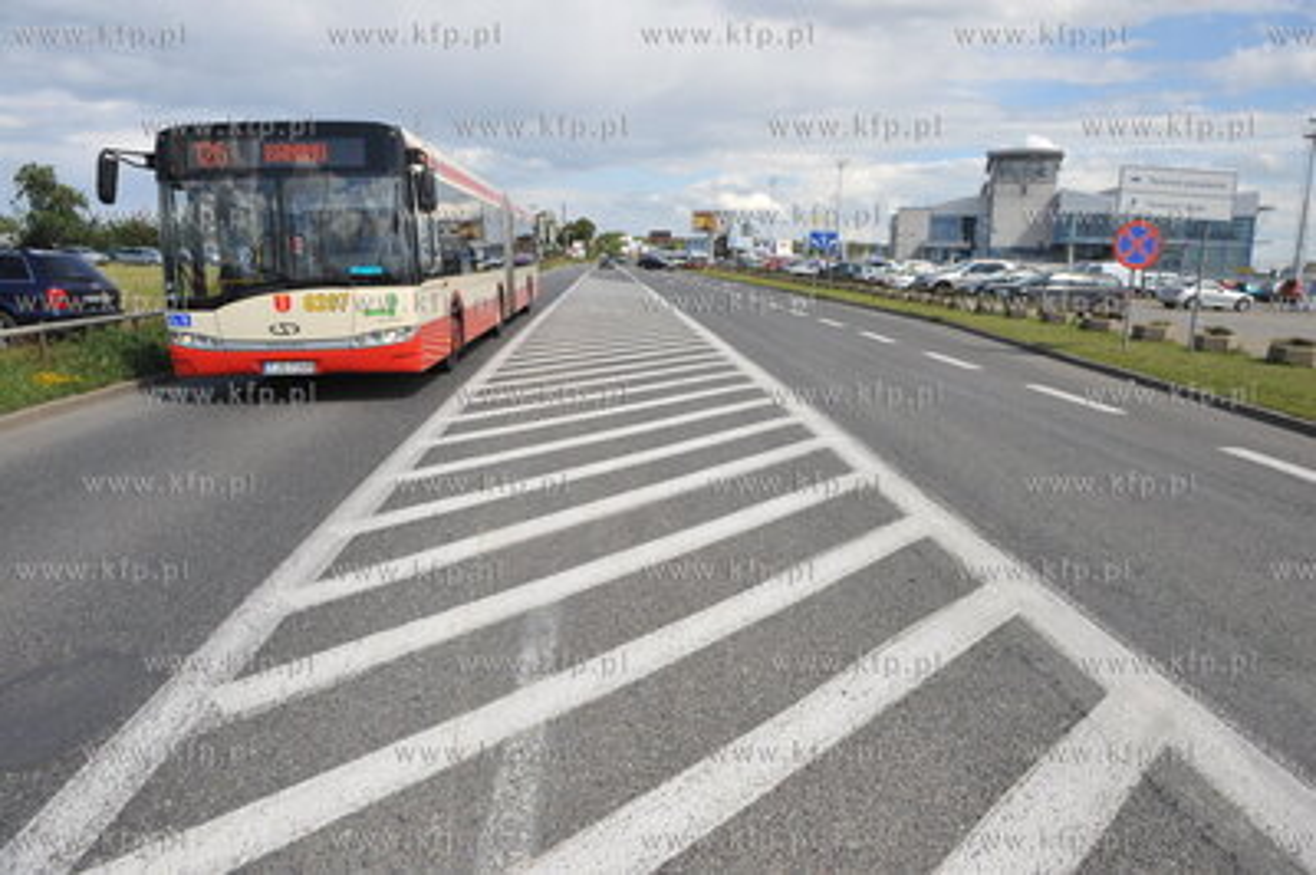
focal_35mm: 24
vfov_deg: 53.1
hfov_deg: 73.8
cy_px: 438
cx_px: 658
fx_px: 877
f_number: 7.1
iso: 640
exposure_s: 1/2500
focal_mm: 24
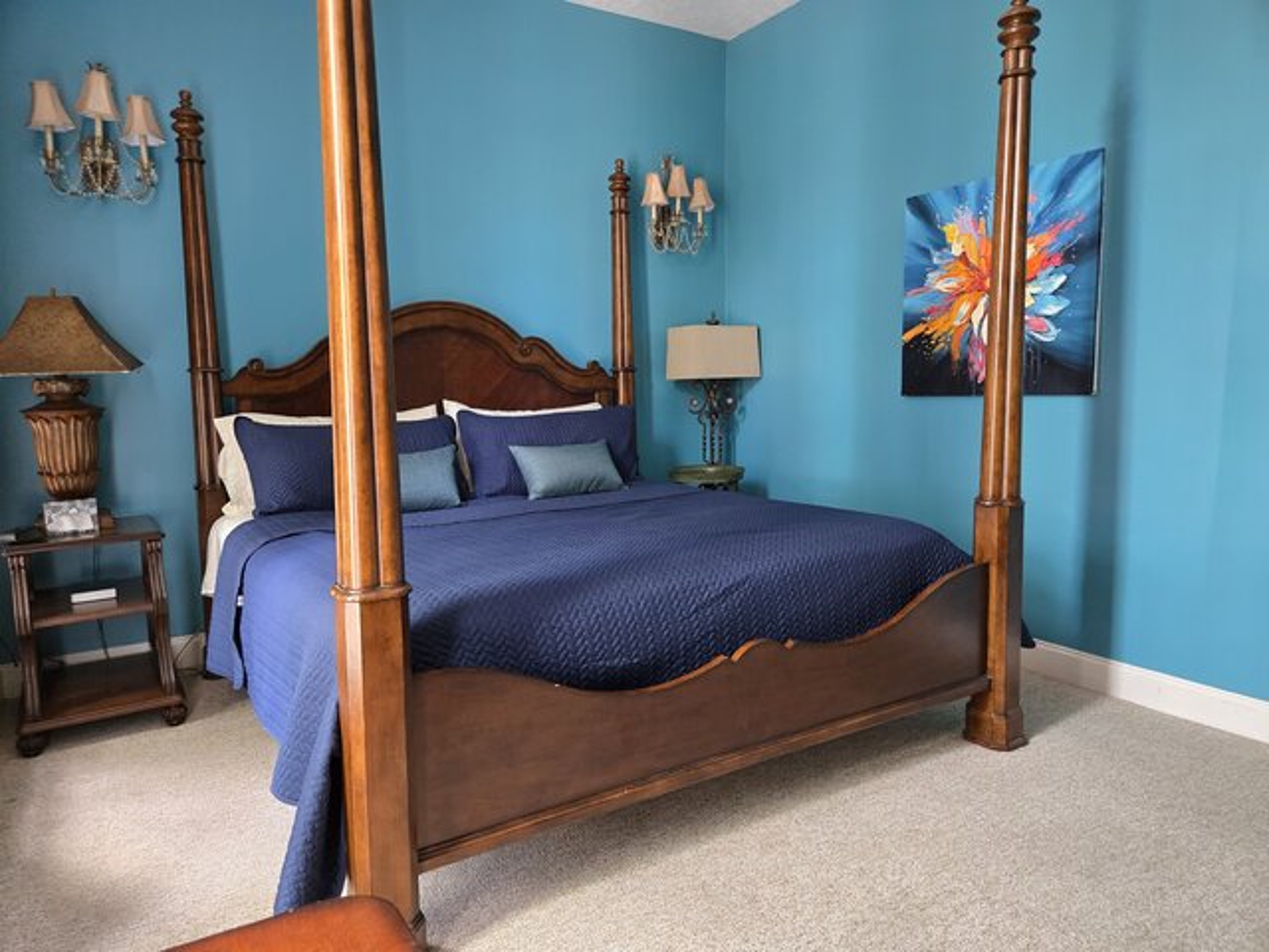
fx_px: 843
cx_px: 634
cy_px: 476
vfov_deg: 58.9
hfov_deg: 73.9
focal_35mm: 23
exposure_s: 1/60
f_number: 1.8
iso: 800
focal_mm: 5.4
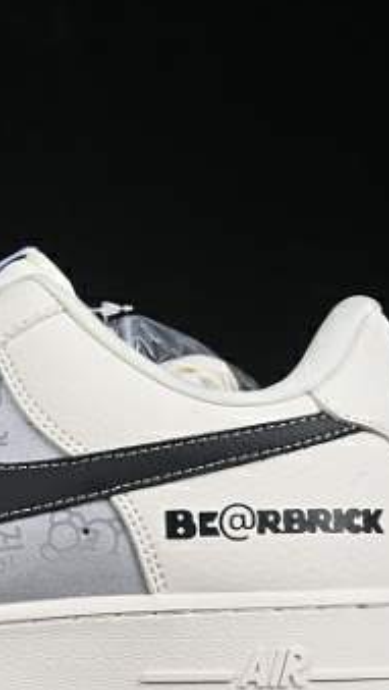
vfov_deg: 12.7
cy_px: 436
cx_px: -77
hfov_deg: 7.1
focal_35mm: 169
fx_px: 3095
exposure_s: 1/80
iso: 160
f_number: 8
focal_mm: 50
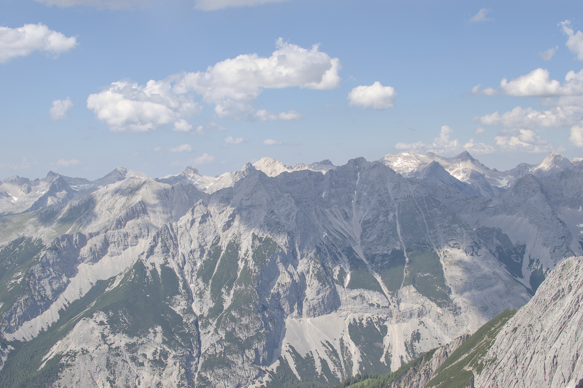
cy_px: 194
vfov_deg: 25.8
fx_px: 850
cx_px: 292
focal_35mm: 52
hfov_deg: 37.9
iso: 100
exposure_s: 1/320
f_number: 6.3
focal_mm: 35
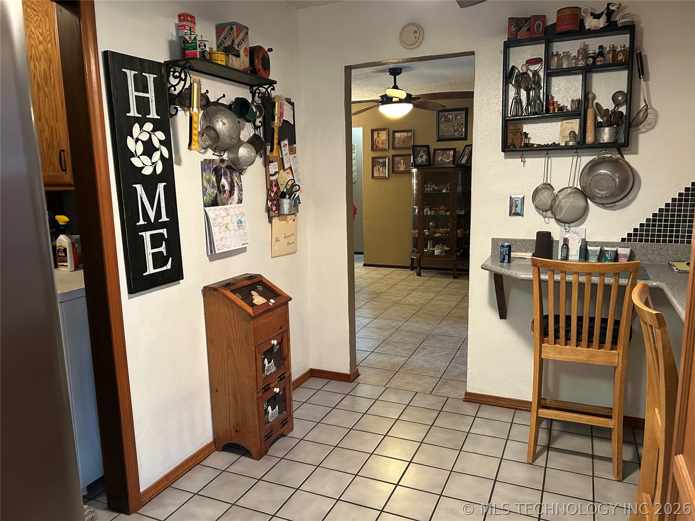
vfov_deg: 53.1
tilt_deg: -10.1
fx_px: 522
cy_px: 260
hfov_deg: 67.3
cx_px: 348
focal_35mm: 26
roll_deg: +0.7
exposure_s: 1/60
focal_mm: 5.7
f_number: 1.5
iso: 400
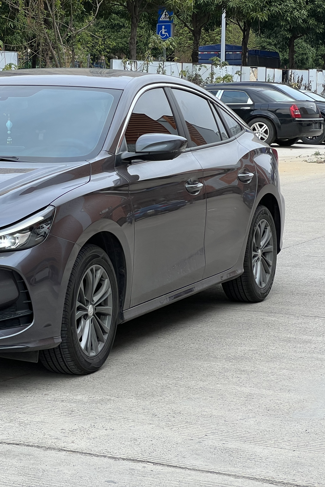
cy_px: 243
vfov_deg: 19.1
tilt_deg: -5.9
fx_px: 1449
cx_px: 9
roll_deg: +0.0
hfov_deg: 12.7
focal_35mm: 107
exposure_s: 1/107
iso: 32
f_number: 2.8
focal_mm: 9
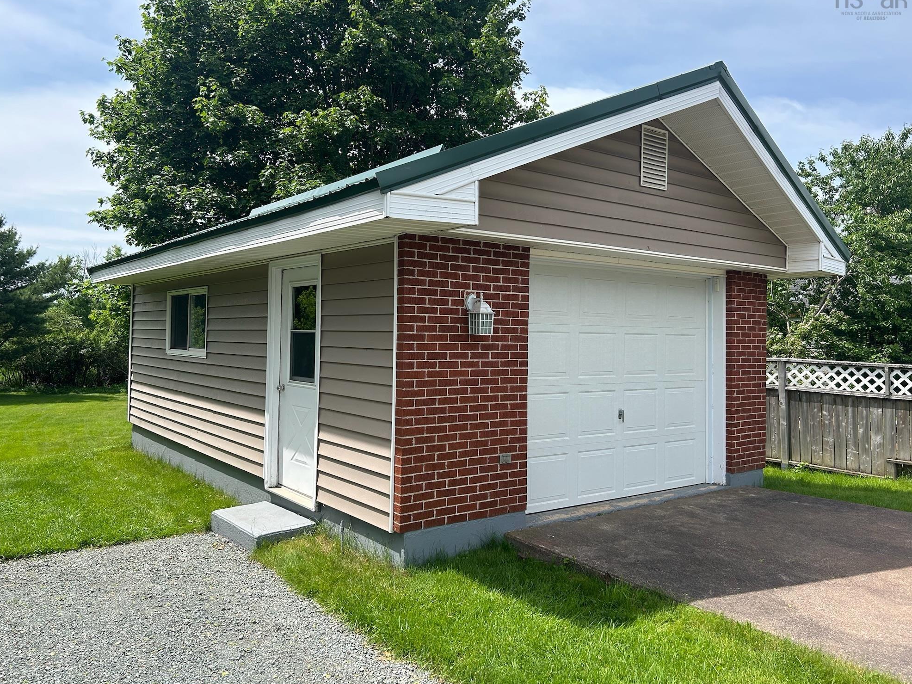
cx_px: 441
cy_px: 330
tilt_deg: +0.6
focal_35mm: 27
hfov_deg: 65.3
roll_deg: -0.6
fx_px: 711
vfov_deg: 51.3
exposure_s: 1/2513
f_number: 1.5
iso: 50
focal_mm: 5.7
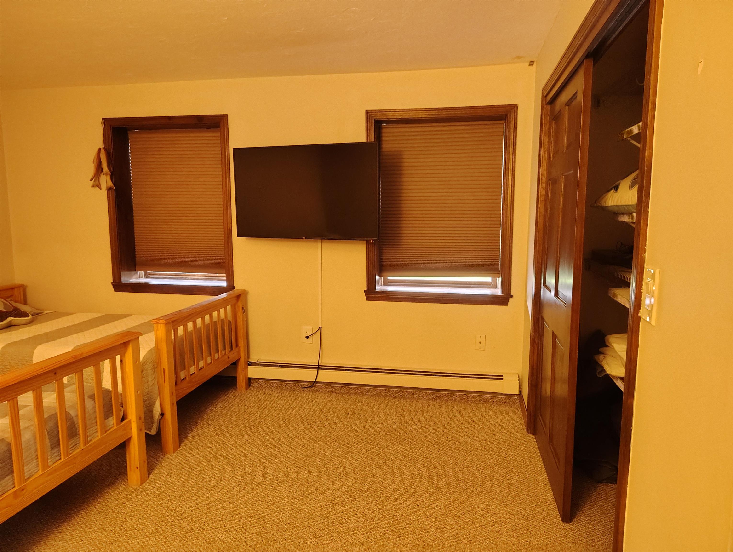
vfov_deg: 56.9
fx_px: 509
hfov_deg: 71.5
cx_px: 366
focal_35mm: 24
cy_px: 276
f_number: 1.8
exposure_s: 1/20
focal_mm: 5.56
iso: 7040
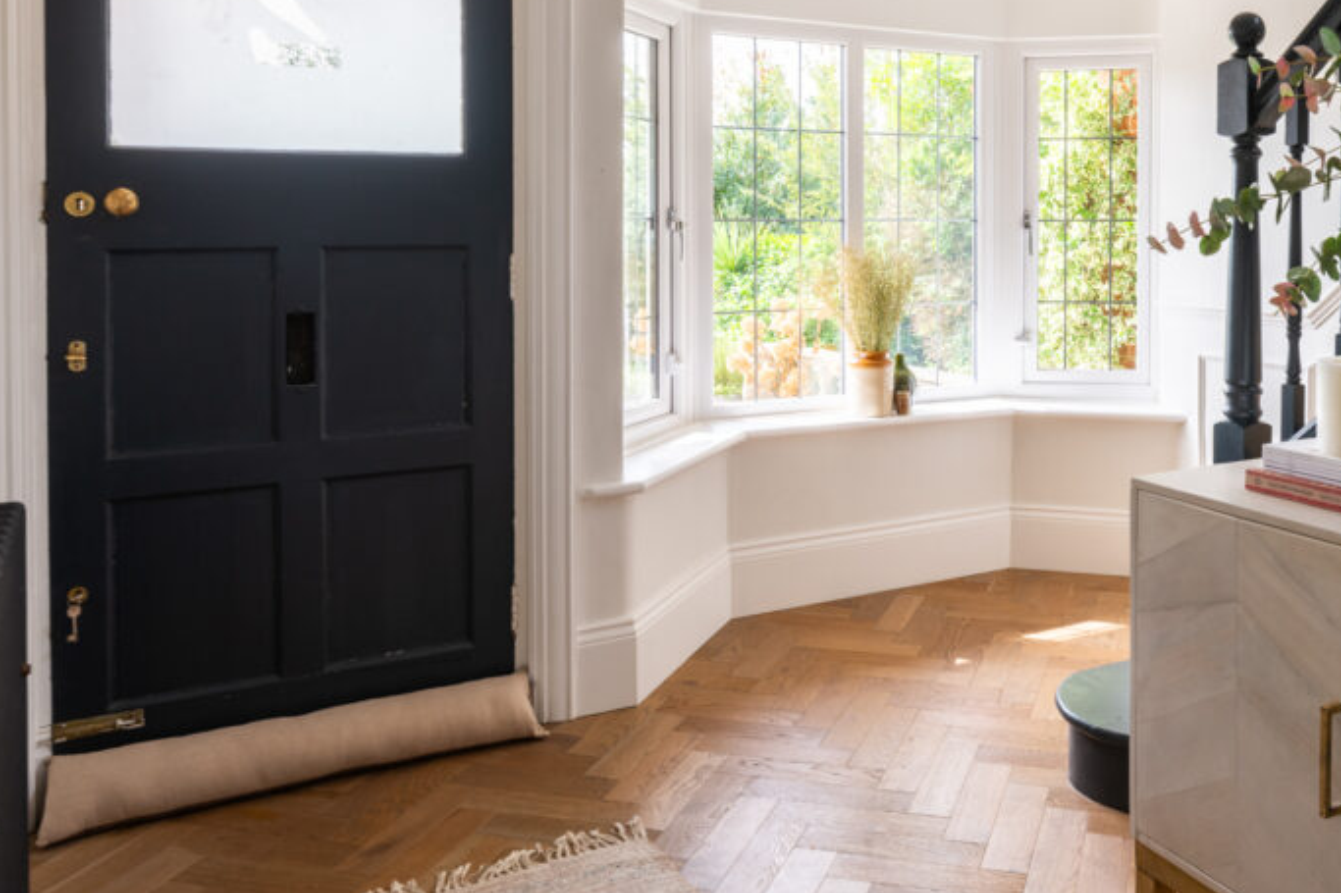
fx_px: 1192
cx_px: 899
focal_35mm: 32
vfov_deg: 40.0
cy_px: 228
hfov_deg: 57.4
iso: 320
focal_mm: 21
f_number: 8
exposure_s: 1/100
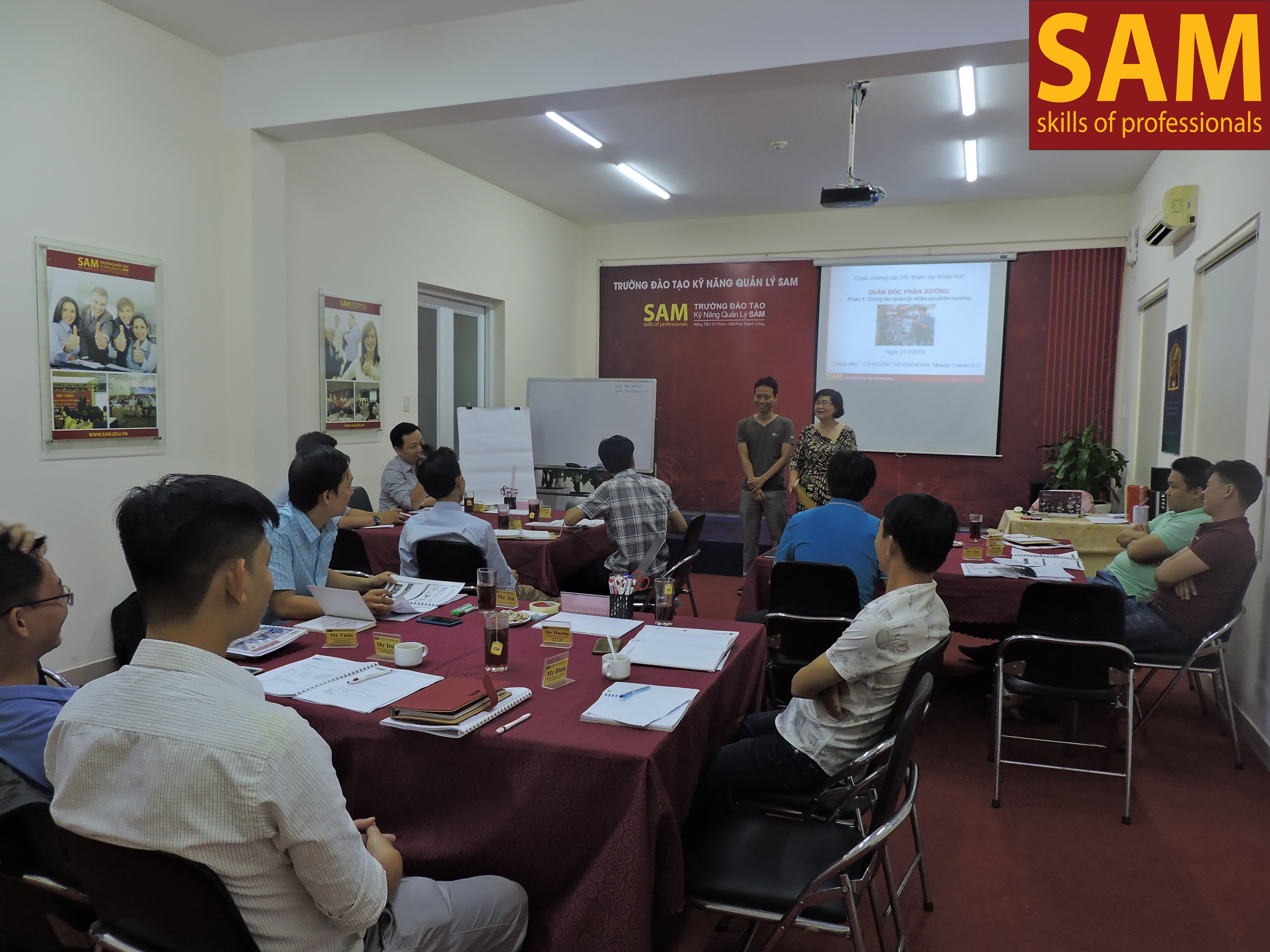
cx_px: 635
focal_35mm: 24
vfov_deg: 56.8
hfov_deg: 71.6
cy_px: 476
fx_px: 881
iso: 200
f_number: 3
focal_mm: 4.3
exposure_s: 1/30
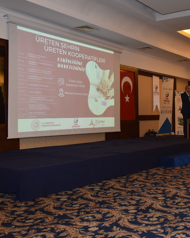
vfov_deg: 40.3
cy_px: 112
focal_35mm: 46
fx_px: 323
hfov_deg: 30.9
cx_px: 178
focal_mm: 30
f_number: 9
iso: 2000
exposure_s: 1/60
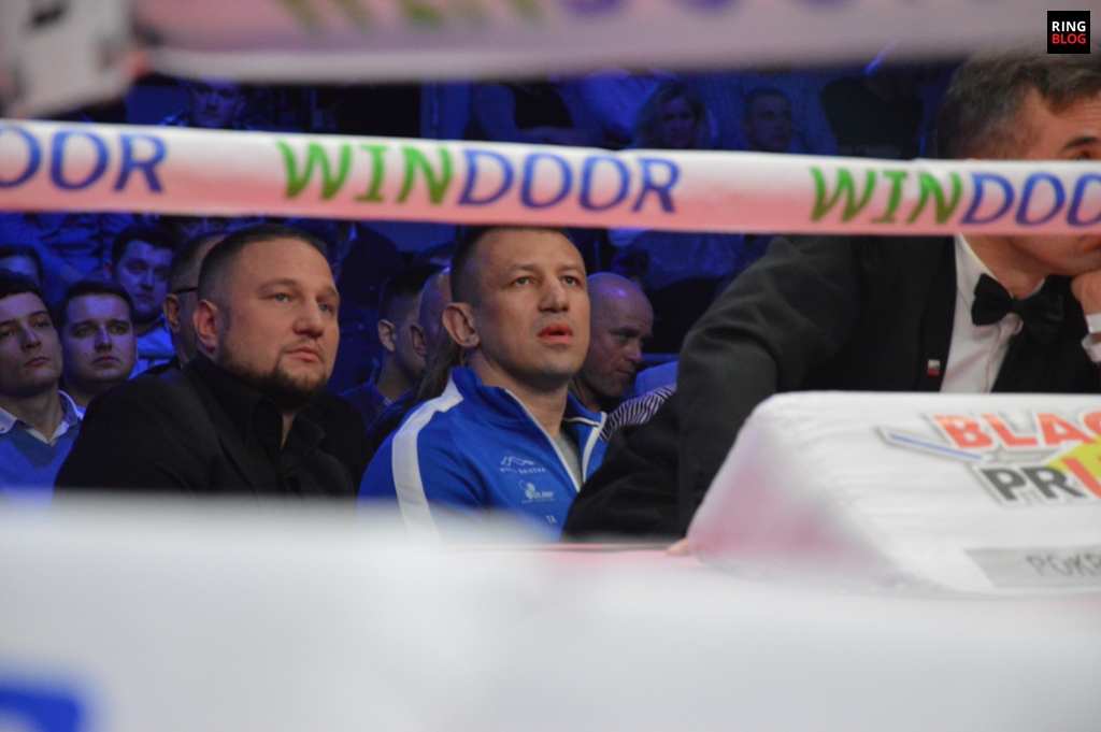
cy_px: 366
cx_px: 550
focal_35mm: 158
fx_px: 4813
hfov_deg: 13.1
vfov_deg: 8.7
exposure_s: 1/200
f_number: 5.6
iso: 3200
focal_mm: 105
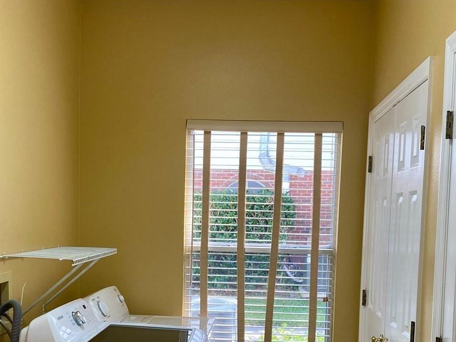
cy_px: 284
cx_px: 215
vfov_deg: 27.8
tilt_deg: -5.6
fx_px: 672
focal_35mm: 51
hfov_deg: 37.5
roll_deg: -2.0
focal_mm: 4.25
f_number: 1.8
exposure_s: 1/120
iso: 100
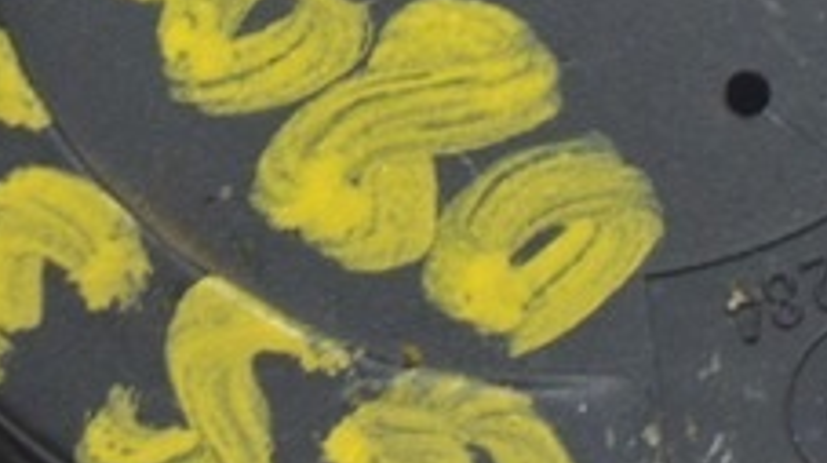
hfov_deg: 5.5
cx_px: 499
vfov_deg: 3.1
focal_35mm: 390
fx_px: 8549
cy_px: -301
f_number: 5.6
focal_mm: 55
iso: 400
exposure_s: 1/20
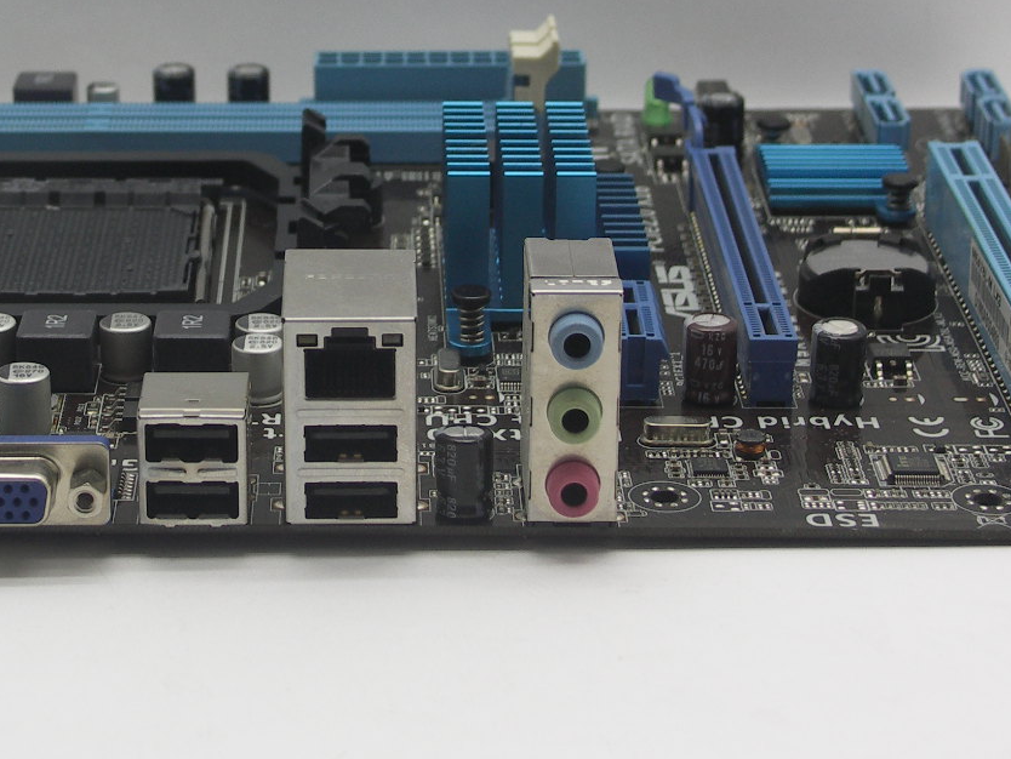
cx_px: 344
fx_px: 2746
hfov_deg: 20.8
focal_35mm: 94
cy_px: 188
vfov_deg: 15.7
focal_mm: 12.7
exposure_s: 1/50
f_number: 3.2
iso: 100
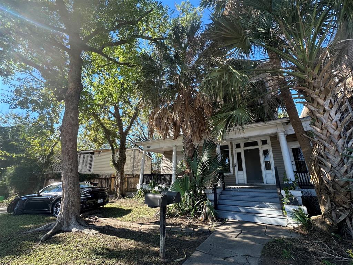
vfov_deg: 85.7
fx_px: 143
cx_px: 176
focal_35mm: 14
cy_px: 132
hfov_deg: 102.1
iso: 40
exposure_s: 1/276
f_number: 2.2
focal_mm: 2.22
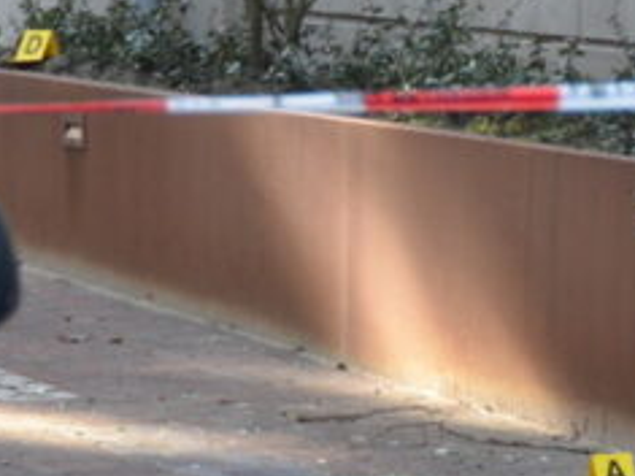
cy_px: 365
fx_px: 13730
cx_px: 343
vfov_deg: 2.0
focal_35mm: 749
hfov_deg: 2.6
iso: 800
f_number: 5.6
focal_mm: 135
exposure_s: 1/200
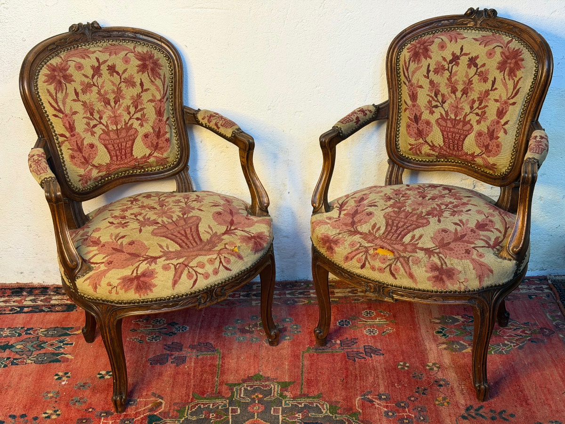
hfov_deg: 39.7
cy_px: 212
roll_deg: +2.0
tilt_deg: -25.5
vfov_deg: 30.3
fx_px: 783
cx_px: 282
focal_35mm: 48
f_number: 1.78
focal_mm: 6.76
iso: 100
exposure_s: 1/77
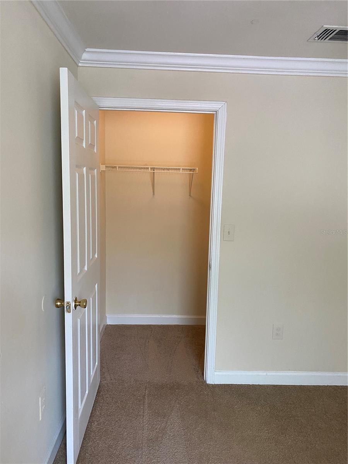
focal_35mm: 26
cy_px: 232
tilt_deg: -4.8
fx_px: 349
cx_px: 174
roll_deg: +1.1
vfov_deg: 67.3
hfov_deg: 53.1
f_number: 1.8
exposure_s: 1/60
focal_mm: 4.25
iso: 160
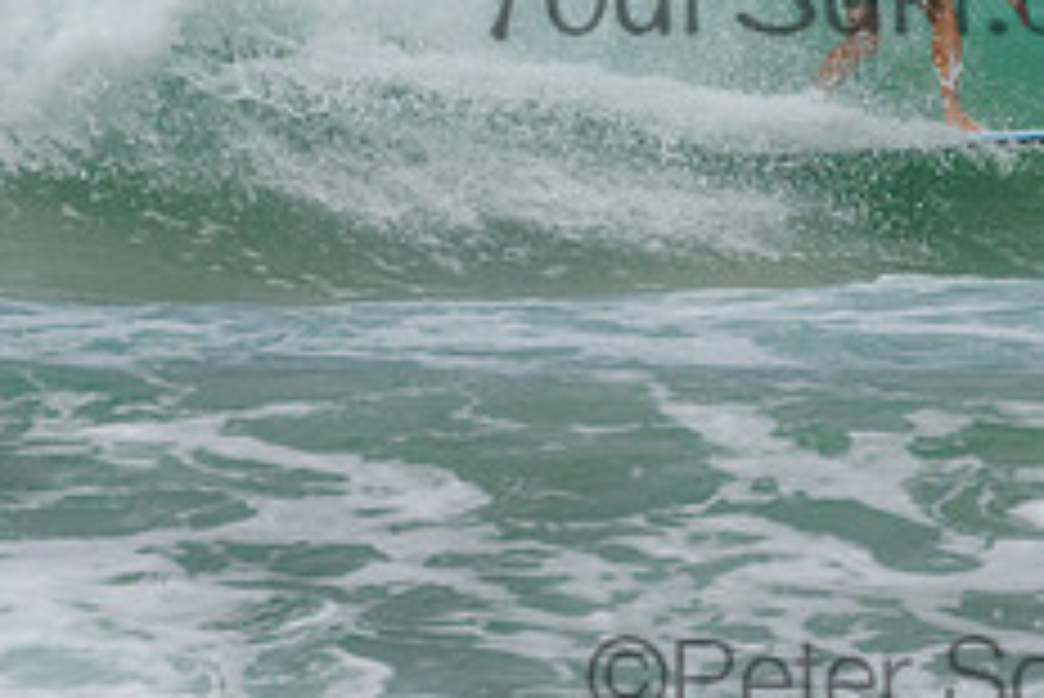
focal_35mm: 2000
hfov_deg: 1.0
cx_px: 936
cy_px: -70
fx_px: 58034
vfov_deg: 0.7
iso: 800
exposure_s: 1/2000
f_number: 11
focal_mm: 800
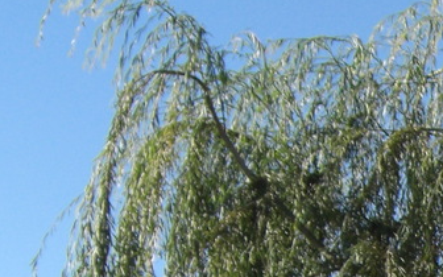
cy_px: 452
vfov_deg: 7.3
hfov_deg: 11.3
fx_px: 2113
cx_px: 748
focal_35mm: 175
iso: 80
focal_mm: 7.9
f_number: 4
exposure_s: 1/500
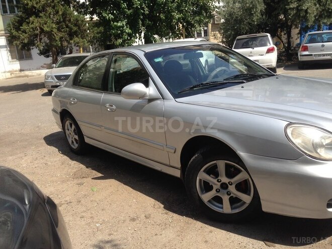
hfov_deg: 55.4
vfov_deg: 42.9
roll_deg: +6.5
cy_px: 124
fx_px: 317
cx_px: 166
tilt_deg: -13.1
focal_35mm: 33
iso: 50
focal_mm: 4.12
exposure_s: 1/1130
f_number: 2.4
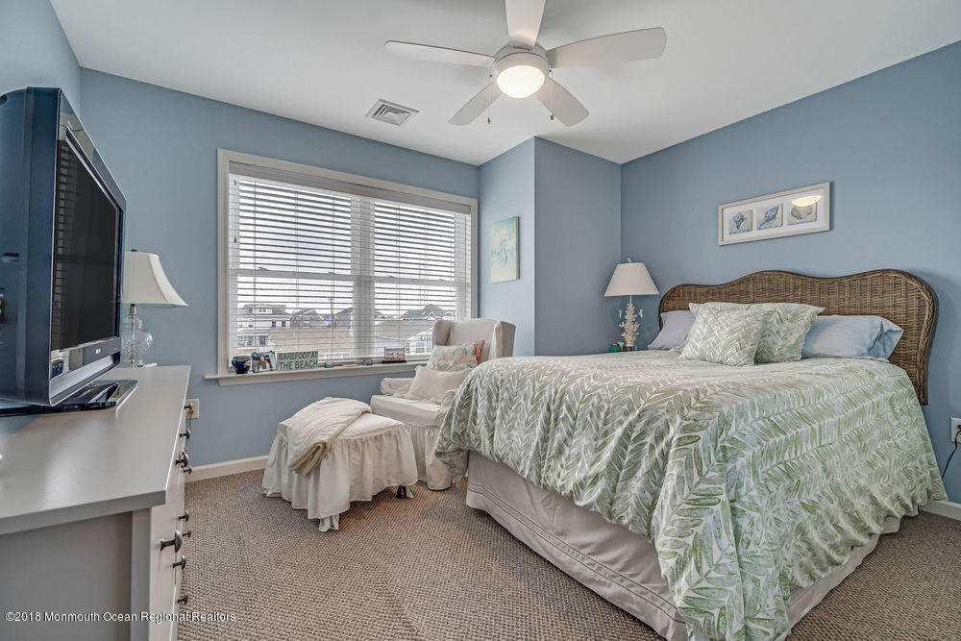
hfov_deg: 100.4
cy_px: 320
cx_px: 480
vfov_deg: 77.3
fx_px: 400
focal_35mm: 15
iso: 400
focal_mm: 15
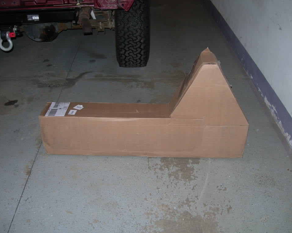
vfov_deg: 37.3
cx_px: 151
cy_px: 117
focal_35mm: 40
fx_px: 346
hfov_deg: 45.8
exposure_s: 1/60
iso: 118
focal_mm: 7.8
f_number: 2.8
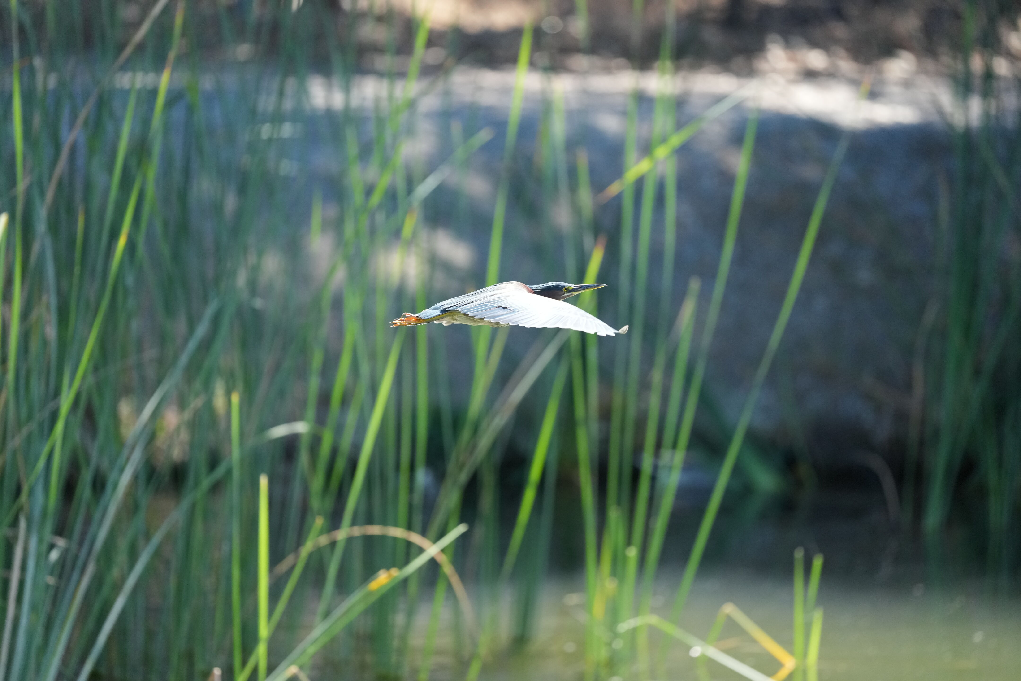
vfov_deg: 3.4
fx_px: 11344
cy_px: 340
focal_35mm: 400
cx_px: 510
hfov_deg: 5.2
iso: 2500
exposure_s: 1/2500
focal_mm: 400
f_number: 4.5
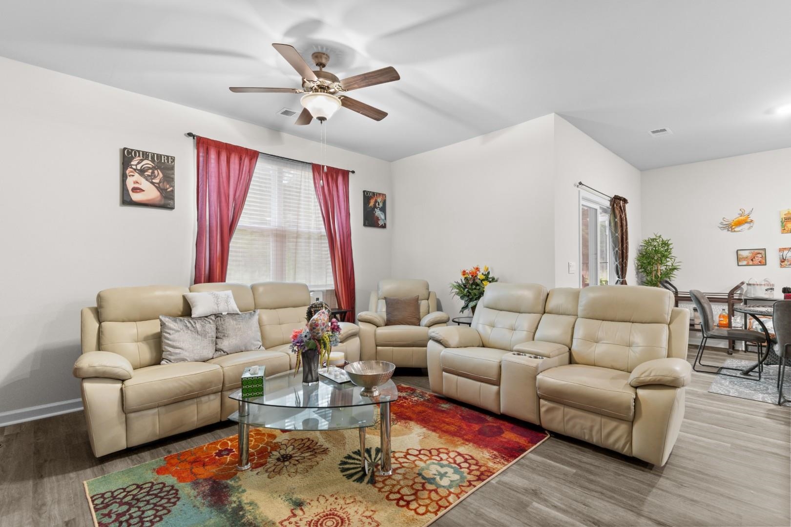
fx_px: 352
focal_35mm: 16
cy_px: 264
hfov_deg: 96.7
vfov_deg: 73.7
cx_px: 396
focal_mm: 11
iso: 100
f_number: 4.8
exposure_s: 1
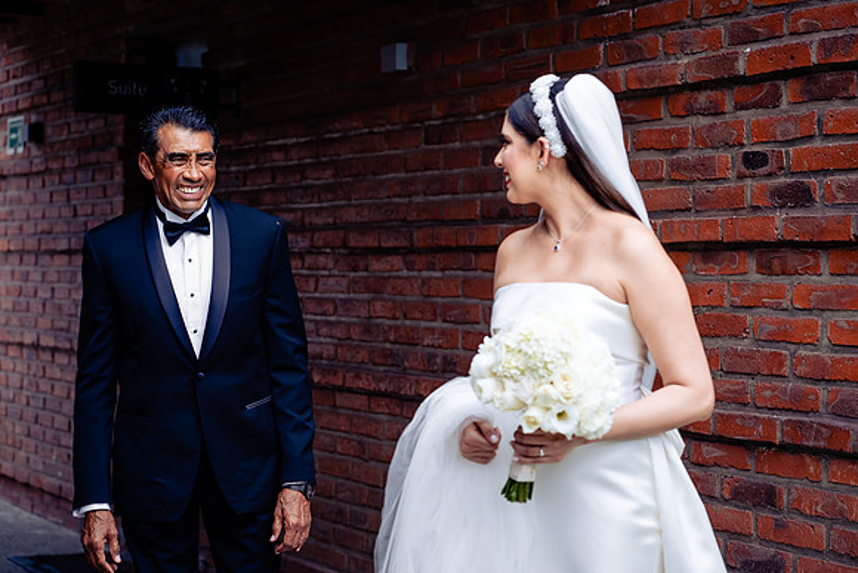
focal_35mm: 85
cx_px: 429
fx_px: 2026
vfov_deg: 16.1
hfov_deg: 23.9
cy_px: 286
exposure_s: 1/800
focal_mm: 85
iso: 640
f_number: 4
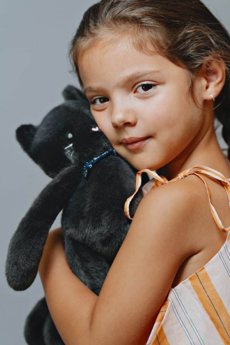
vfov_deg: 15.5
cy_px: 172
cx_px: 115
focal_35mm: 132
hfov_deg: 10.4
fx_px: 1265
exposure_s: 1/160
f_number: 4
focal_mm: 132
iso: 1000
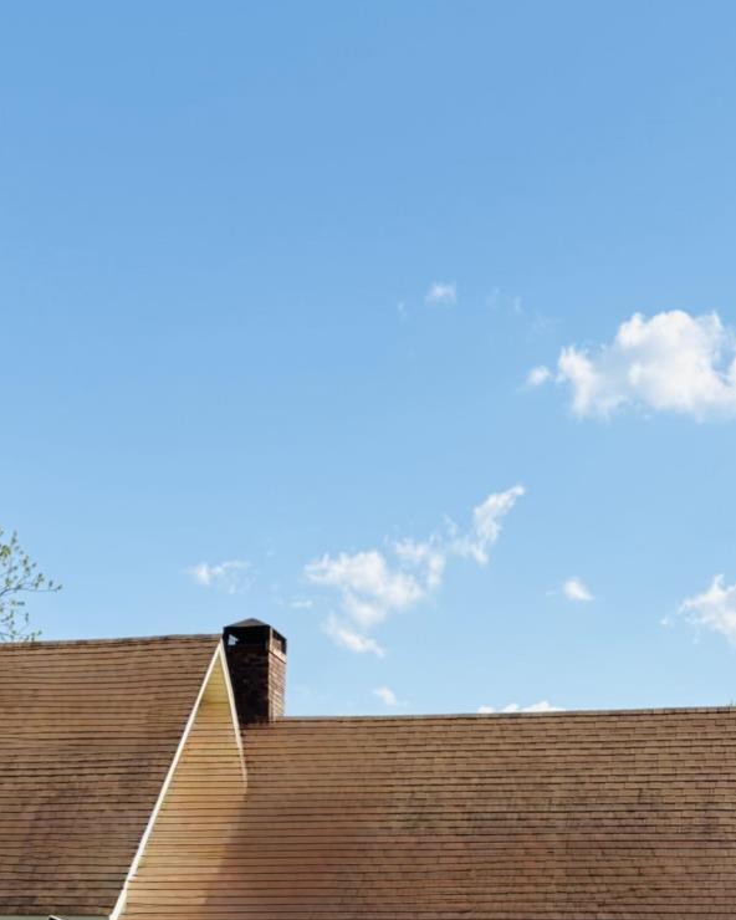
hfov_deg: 19.3
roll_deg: -1.4
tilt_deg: -1.3
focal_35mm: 79
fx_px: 2151
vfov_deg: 22.2
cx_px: 178
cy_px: 1111
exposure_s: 1/3448
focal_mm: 5.96
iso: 50
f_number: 1.6
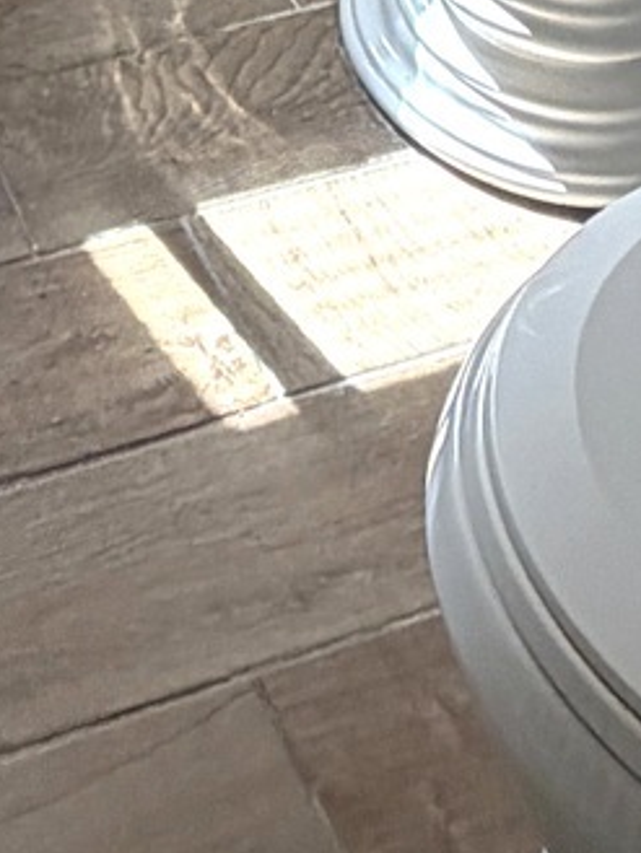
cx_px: -306
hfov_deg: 14.2
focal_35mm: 98
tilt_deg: -17.8
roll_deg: +2.0
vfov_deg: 14.4
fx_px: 2418
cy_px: -1115
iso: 50
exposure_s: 1/120
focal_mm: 2.22
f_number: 2.2
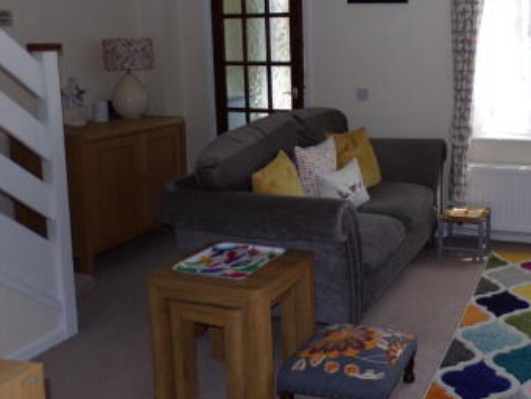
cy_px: 115
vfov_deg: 34.6
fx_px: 629
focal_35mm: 41
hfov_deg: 43.6
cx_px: 424
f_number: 3
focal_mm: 4.3
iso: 80
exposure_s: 1/140
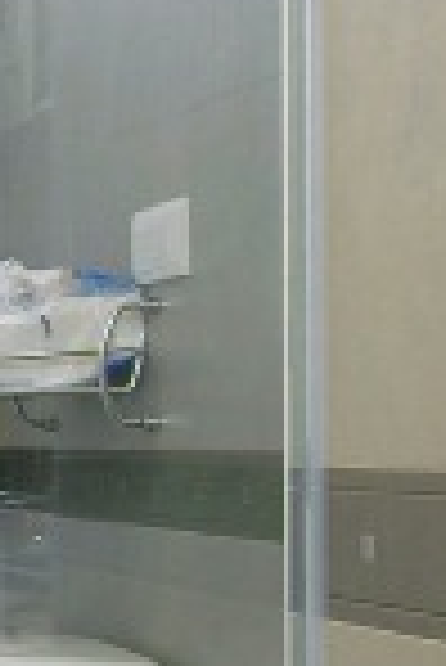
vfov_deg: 19.5
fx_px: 1928
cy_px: 184
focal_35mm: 104
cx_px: -989
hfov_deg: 9.5
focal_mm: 10
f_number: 8
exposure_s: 1
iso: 100
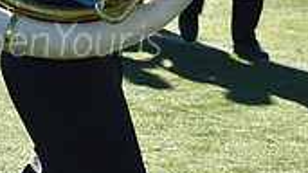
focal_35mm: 415
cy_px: -145
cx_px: 81
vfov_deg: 2.9
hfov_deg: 5.2
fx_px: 3388
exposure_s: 1/1000
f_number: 5.6
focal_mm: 78
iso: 250
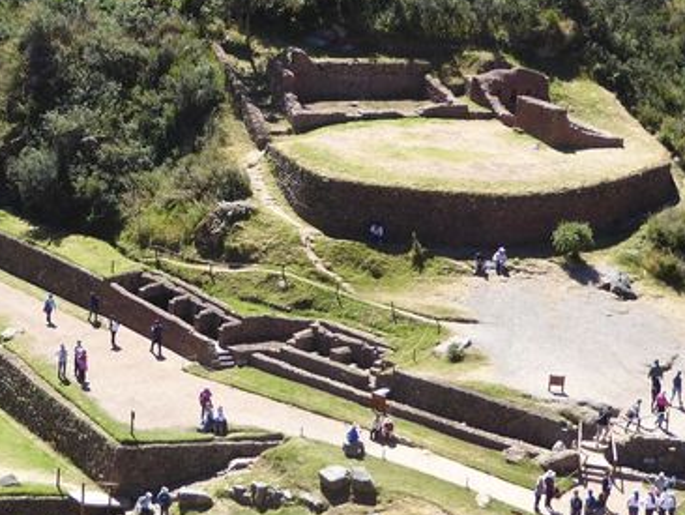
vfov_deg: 13.8
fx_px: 2119
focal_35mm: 107
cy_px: 204
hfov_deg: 18.2
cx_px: 150
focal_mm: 8.4
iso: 80
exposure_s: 1/250
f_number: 4
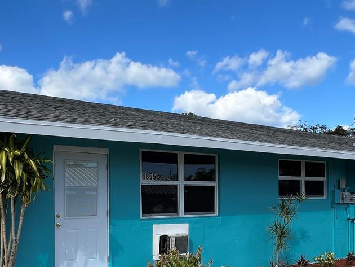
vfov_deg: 41.5
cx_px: 160
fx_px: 339
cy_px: 205
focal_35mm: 33
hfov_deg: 55.2
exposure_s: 1/1004
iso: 32
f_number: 1.8
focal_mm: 1.57
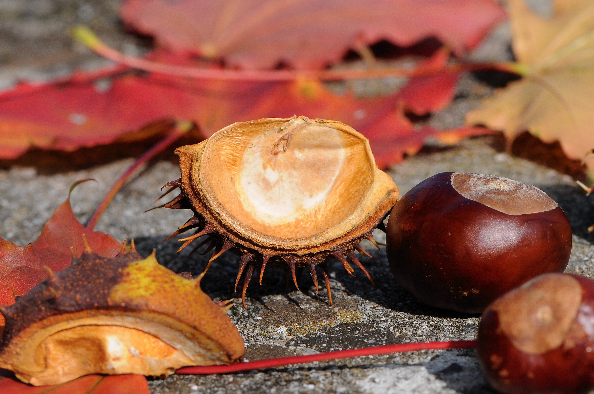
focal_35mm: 190
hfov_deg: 10.9
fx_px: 3125
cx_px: 297
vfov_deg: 7.2
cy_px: 234
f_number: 10
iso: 200
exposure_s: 1/400
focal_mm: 105
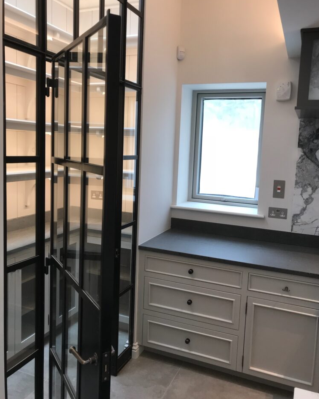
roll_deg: -1.9
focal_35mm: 30
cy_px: 188
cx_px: 164
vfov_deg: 58.7
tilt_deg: -7.4
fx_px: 354
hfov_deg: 48.5
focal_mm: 3.99
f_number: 1.8
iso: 40
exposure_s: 1/33
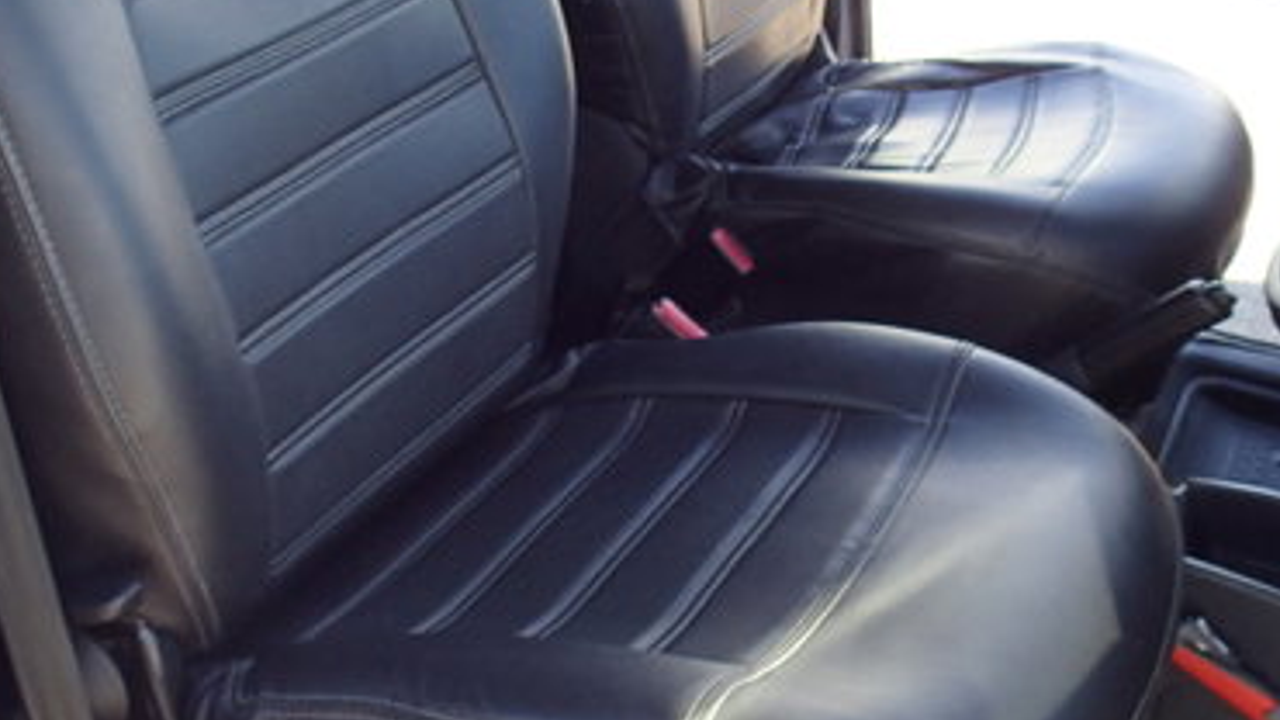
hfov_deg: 37.2
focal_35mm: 56
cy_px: 246
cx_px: 661
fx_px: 1900
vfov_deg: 21.4
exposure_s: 1/100
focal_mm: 4.5
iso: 100
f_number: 2.8
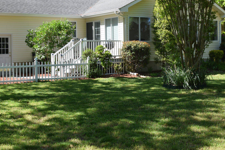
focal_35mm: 53
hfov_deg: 37.5
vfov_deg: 25.4
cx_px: 114
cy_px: 53
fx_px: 331
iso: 220
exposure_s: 1/250
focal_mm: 24
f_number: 8
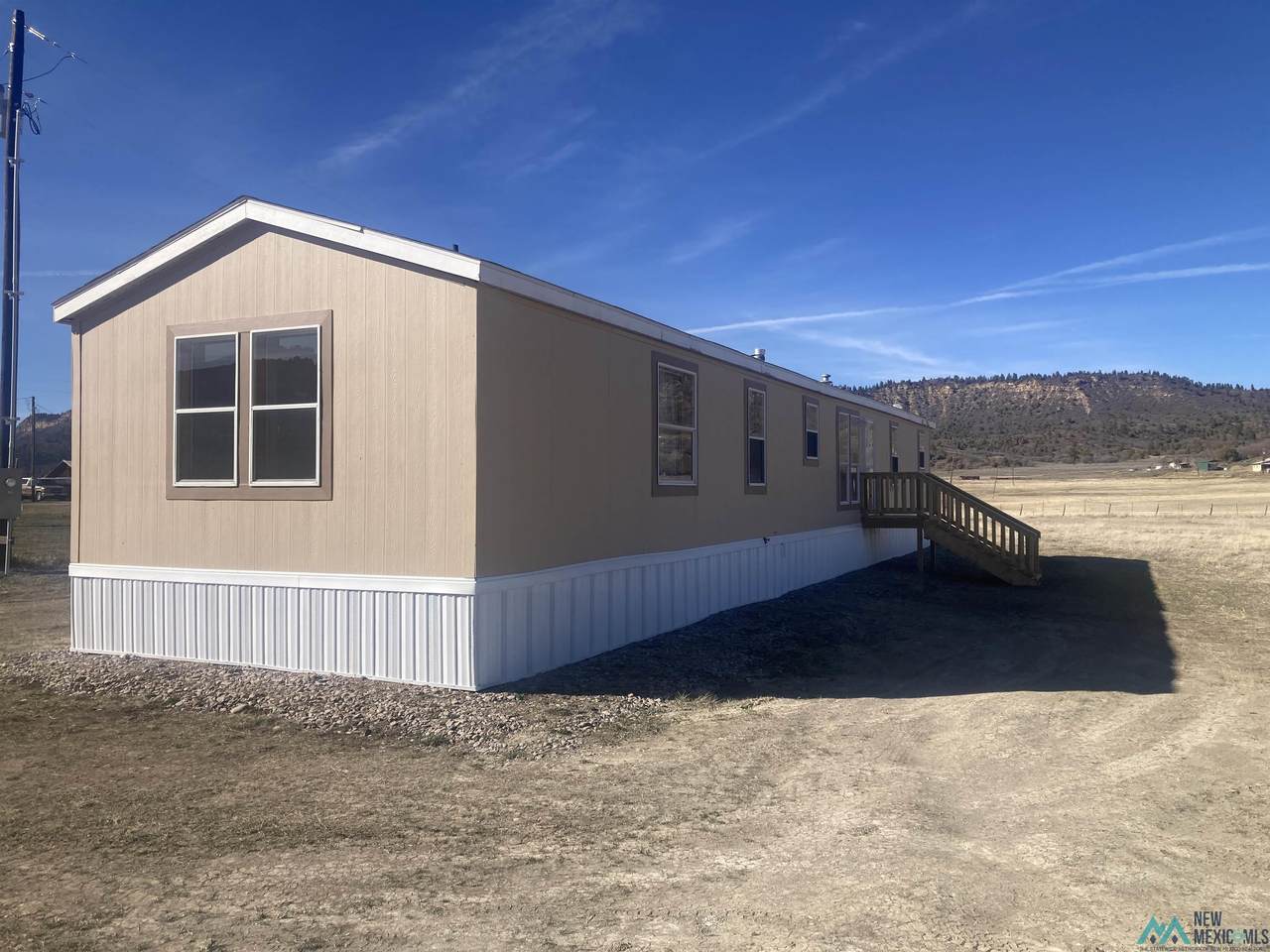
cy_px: 476
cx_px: 635
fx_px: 1027
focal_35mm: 28
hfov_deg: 63.4
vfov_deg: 49.7
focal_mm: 3.99
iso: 25
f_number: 1.8
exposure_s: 1/2558
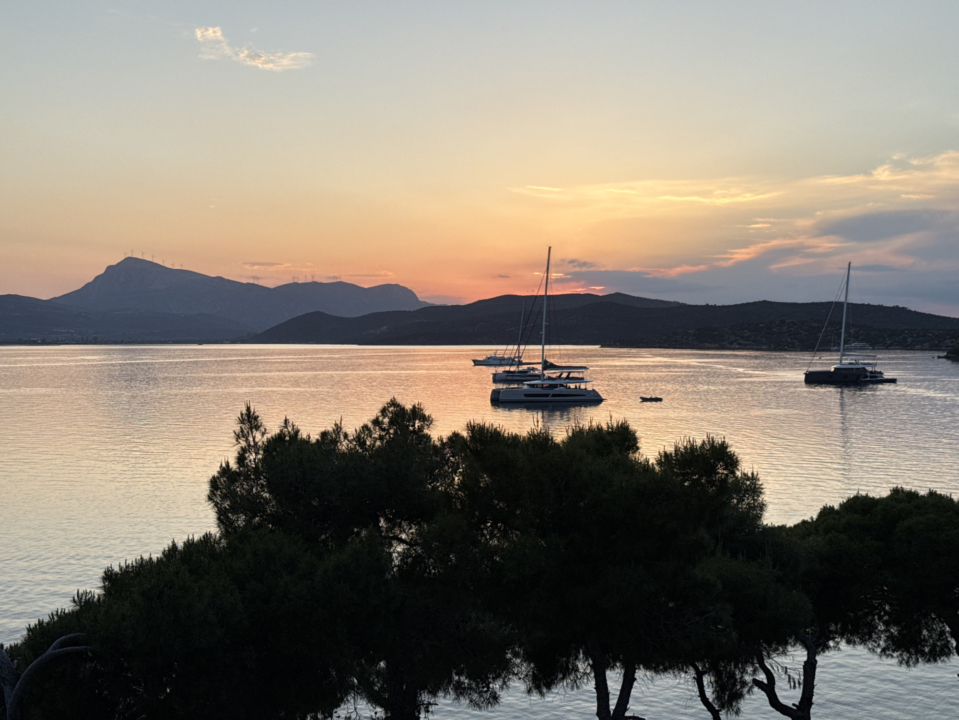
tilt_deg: -1.1
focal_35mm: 48
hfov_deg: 39.7
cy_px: 360
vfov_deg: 30.3
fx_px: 1330
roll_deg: -0.3
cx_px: 480
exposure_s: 1/1754
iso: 64
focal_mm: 6.76
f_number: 1.78
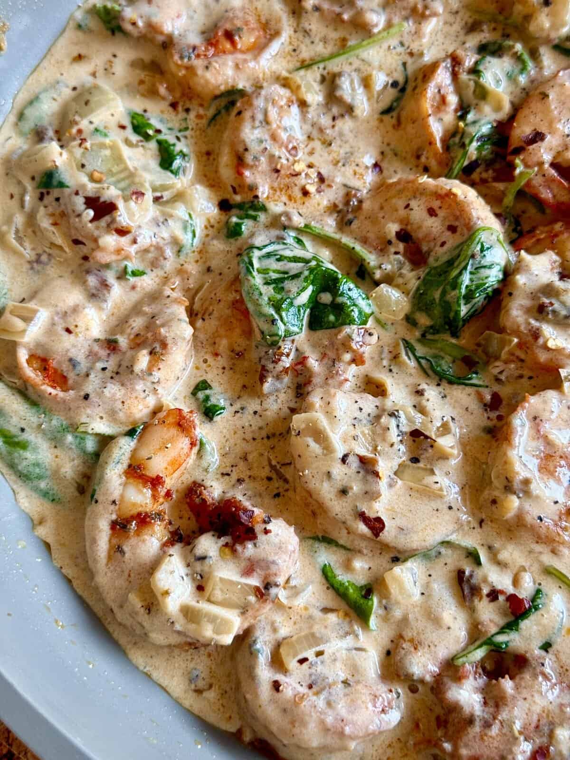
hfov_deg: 30.3
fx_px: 1054
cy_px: 380
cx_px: 285
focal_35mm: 48
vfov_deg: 39.7
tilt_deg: -71.1
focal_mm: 6.76
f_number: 1.78
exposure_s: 1/60
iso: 125
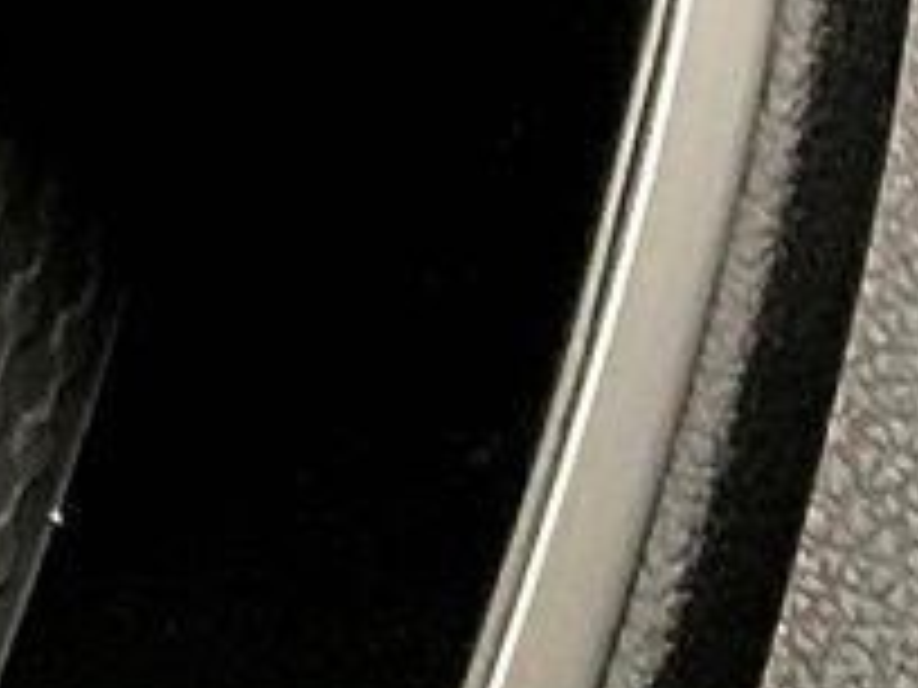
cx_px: -1935
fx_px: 6020
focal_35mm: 227
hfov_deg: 7.5
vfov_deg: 5.9
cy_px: -1587
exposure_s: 1/46
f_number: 1.8
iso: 320
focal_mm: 3
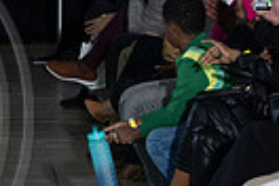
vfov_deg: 3.9
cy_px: 113
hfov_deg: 5.8
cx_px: -184
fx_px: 2728
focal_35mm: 352
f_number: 5.6
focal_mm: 80
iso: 1250
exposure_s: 1/160
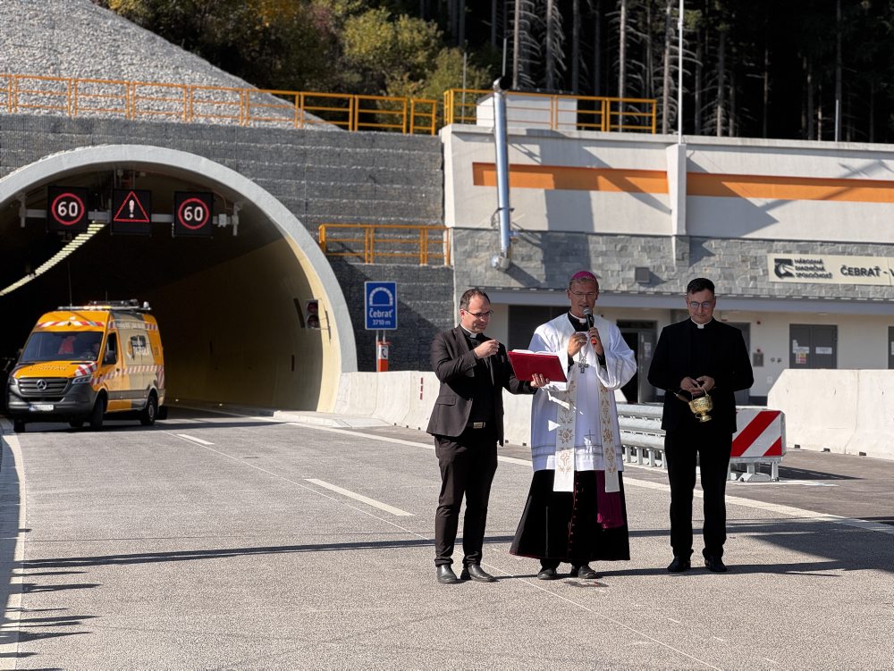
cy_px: 336
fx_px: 1990
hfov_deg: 25.3
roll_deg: -0.6
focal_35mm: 77
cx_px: 447
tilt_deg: +3.1
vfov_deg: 19.2
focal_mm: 9
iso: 25
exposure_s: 1/533
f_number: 2.8
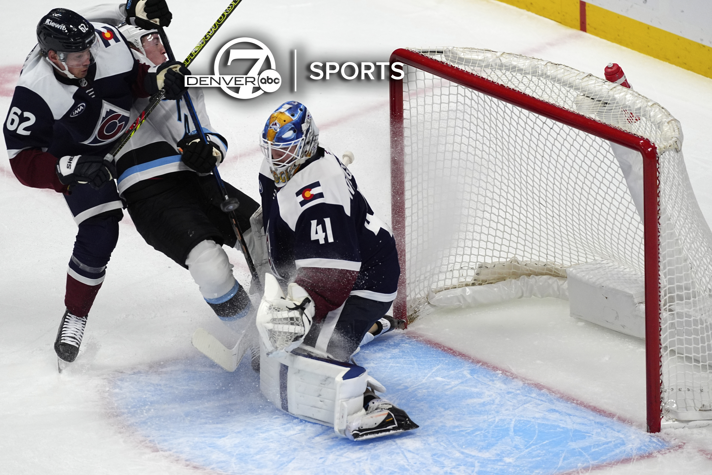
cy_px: 238
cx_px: 356
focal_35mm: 600
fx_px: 11866
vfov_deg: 2.3
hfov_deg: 3.4
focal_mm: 600
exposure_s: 1/2000
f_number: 4
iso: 2500
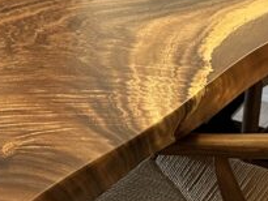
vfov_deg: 12.3
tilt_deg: -25.2
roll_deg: -2.2
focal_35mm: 120
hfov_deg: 16.1
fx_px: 930
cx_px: 3
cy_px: 150
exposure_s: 1/60
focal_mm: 6.86
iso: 320
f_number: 1.78
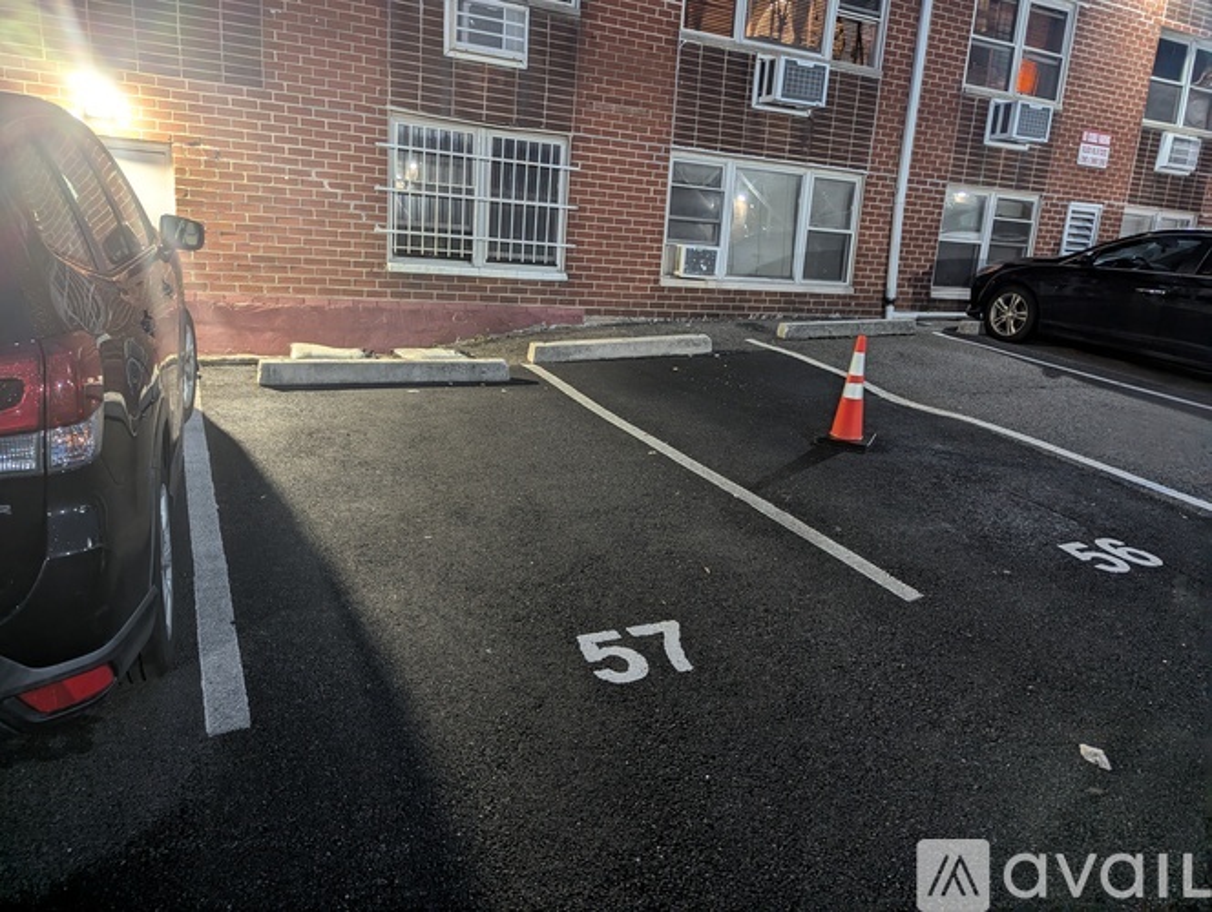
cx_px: 606
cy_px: 456
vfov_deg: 56.9
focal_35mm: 24
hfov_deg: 71.5
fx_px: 842
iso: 607
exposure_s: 1/40
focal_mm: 6.81
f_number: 1.85
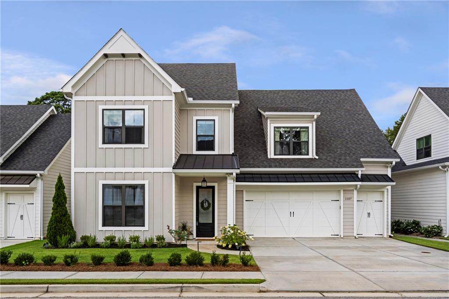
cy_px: 150
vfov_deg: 47.9
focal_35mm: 27
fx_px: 337
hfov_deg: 67.4
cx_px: 224
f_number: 8
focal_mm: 27
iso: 500
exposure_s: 1/800
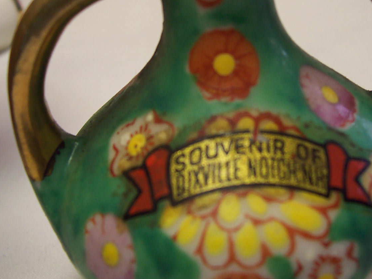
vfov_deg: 26.4
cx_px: 236
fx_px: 591
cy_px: 89
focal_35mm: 55
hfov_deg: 34.7
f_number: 2.8
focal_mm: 5.6
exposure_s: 1/90
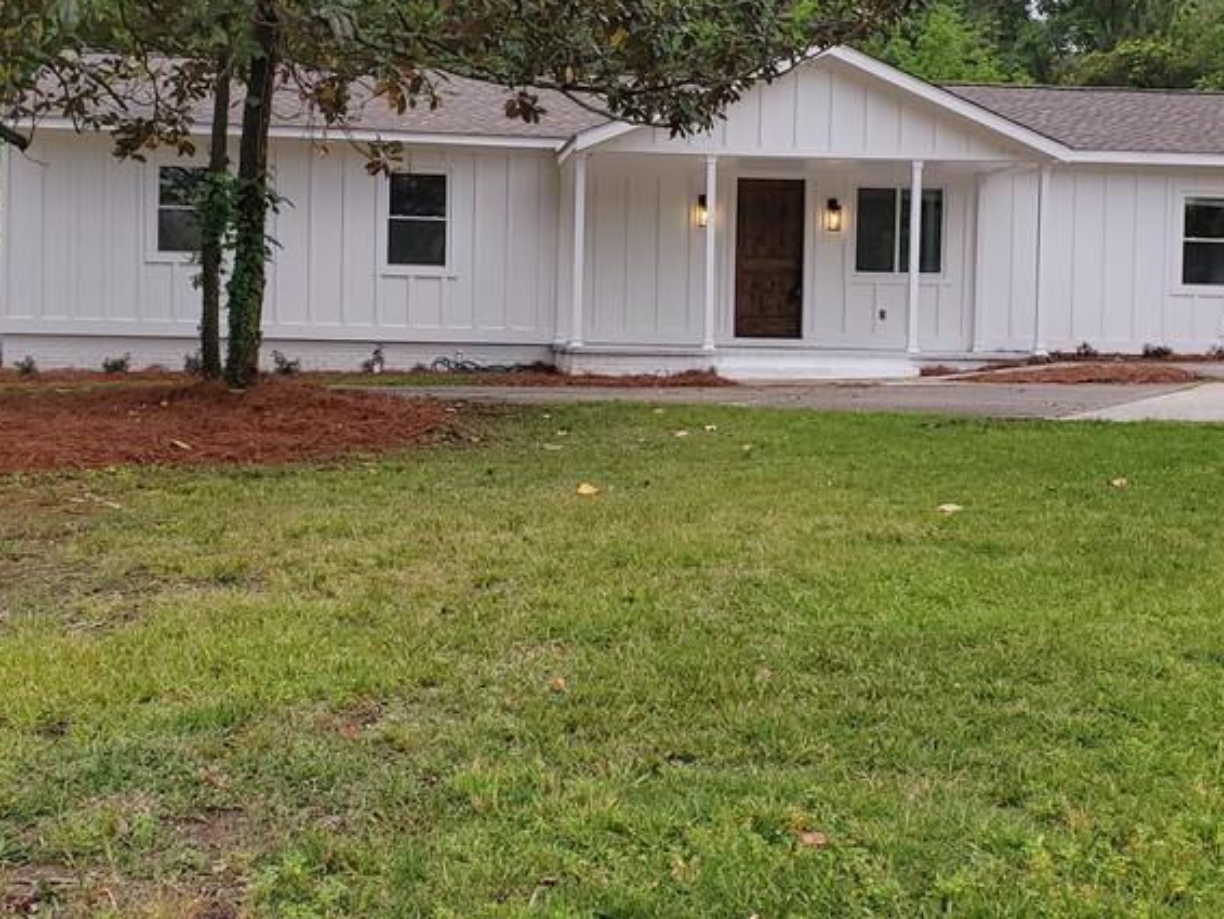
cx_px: 610
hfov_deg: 40.4
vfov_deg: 30.8
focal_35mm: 47
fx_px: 1663
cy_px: 368
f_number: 2.4
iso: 50
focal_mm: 4.3
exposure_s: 1/302
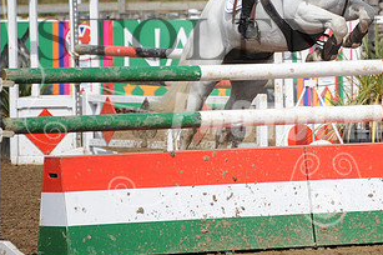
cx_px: 326
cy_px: 25
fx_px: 4825
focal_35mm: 454
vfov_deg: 3.0
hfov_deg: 4.5
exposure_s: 1/2000
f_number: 5.6
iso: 320
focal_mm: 240
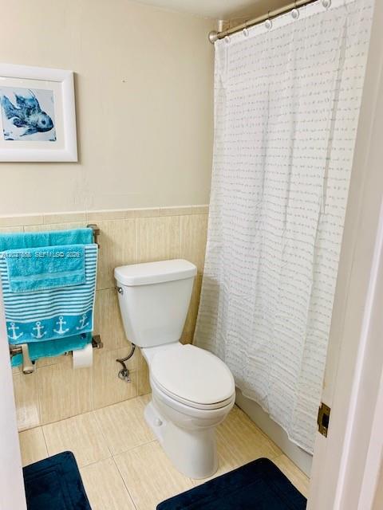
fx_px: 384
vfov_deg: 67.3
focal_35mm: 26
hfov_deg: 53.1
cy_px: 255
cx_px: 192
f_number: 1.8
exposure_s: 1/60
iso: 64
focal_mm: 4.25
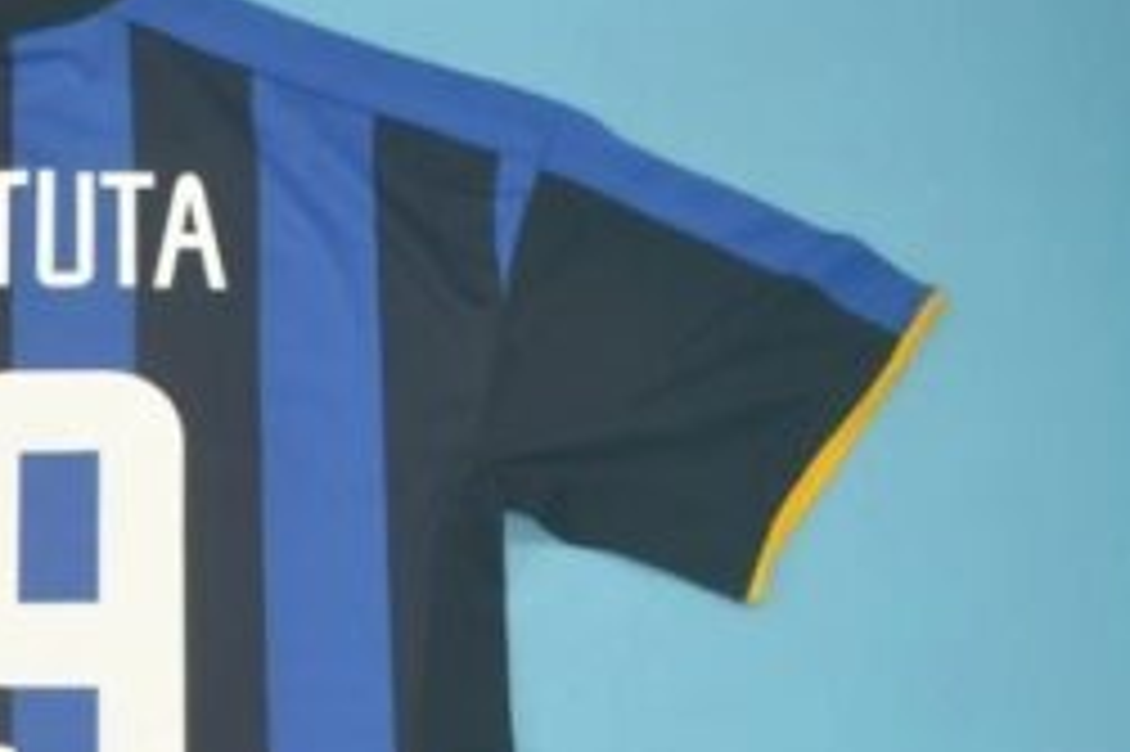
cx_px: -63
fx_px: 2478
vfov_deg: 16.8
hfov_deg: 24.3
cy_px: 784
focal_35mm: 79
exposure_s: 1/100
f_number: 4
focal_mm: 22
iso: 200
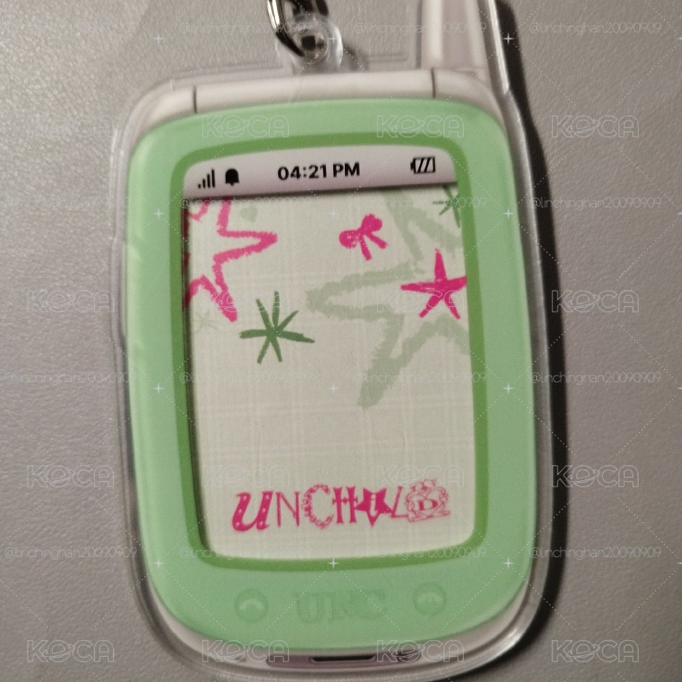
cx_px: 333
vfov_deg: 55.6
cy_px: 330
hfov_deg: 55.6
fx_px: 646
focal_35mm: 29
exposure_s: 1/17
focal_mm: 5.31
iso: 800
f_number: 1.7
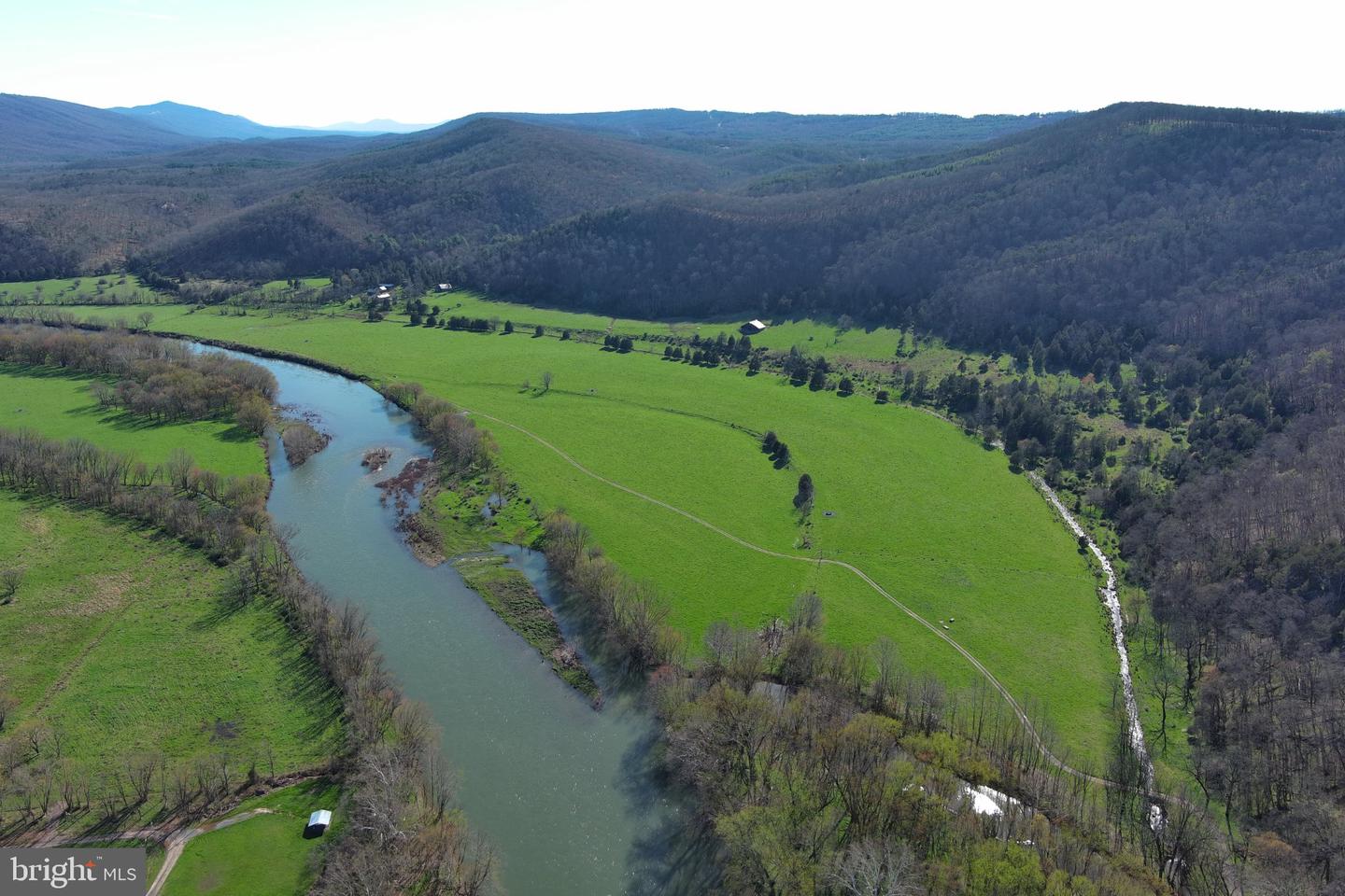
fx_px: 1083
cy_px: 448
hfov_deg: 63.7
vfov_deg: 45.0
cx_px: 672
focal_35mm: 29
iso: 100
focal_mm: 10.57
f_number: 2.8
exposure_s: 1/761
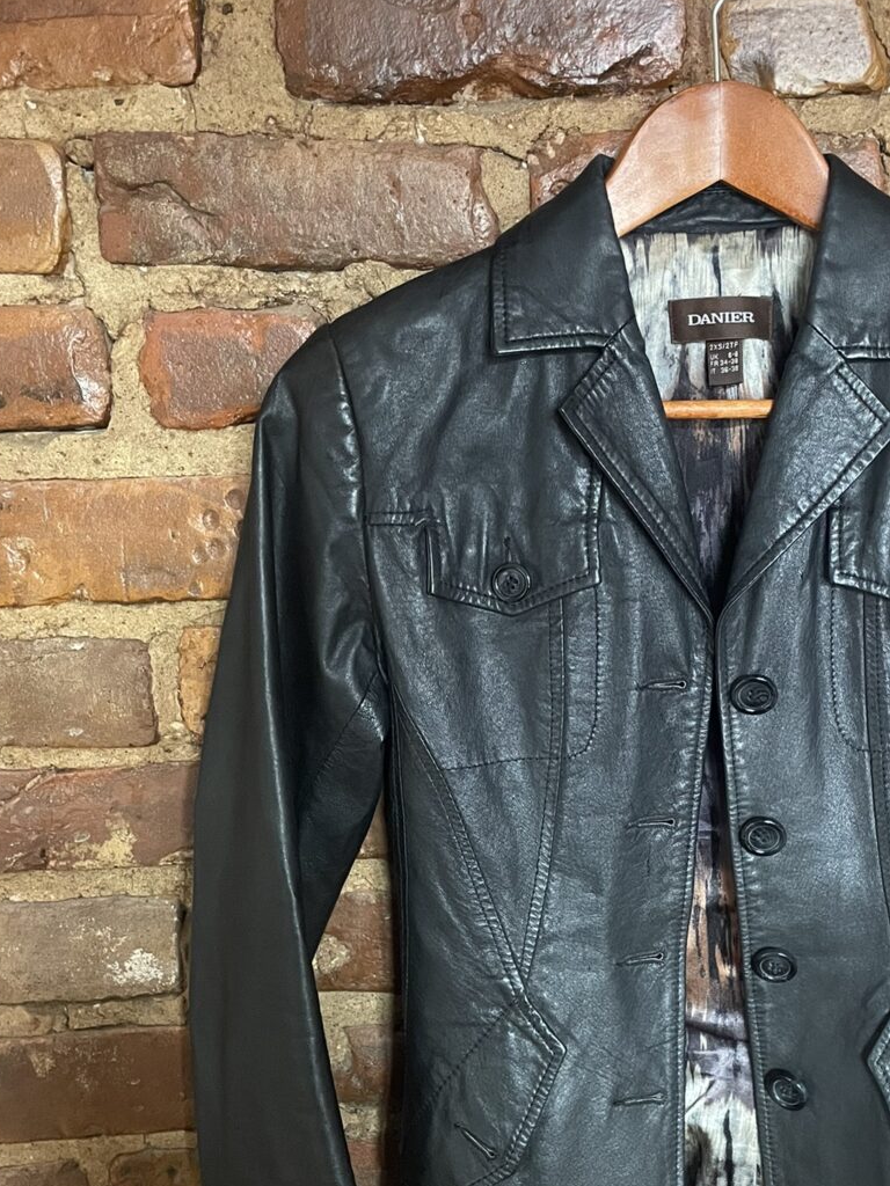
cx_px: 650
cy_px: 712
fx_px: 1337
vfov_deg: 47.6
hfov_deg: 36.1
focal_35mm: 39
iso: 640
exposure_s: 1/40
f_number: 1.6
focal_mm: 4.2
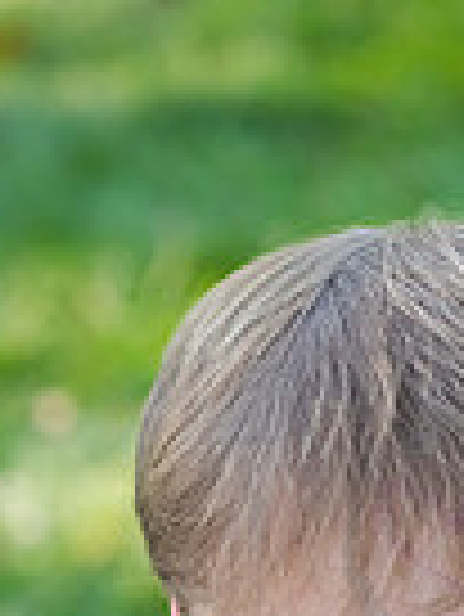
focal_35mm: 272
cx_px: 464
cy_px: 940
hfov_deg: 5.5
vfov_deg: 7.2
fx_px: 4854
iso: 800
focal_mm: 86
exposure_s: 1/320
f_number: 5
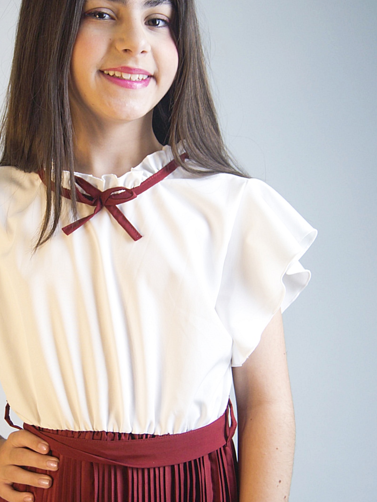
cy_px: 293
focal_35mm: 68
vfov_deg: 28.5
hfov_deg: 21.5
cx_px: 98
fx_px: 987
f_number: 4.8
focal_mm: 28
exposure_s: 1/50
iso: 100
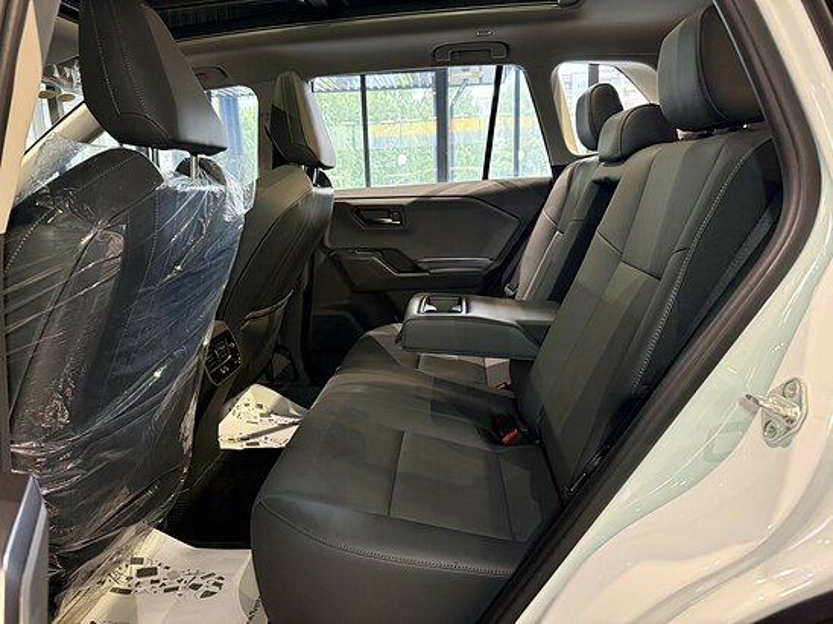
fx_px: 578
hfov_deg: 71.6
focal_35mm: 24
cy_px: 312
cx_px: 416
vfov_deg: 56.8
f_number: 1.78
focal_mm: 6.76
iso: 500
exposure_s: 1/50
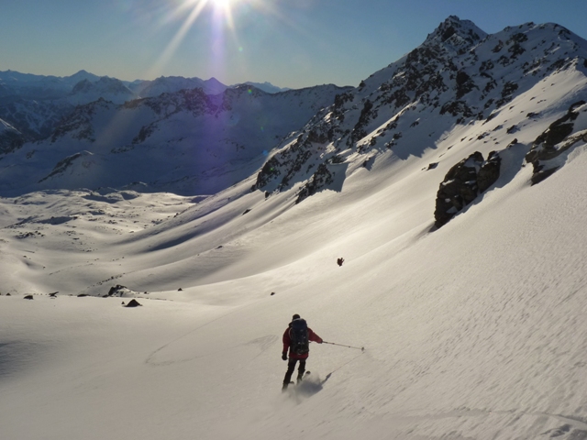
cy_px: 220
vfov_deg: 41.8
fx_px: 577
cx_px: 294
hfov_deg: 54.0
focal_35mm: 34
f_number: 6.3
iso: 125
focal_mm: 6
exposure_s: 1/1300
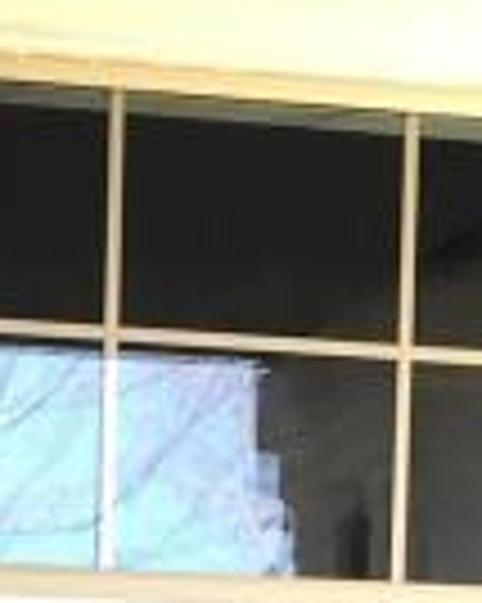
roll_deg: -2.5
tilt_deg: -3.4
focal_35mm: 216
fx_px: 3856
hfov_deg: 7.0
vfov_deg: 8.1
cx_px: -342
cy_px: 1580
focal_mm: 4.15
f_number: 2.2
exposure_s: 1/120
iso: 40
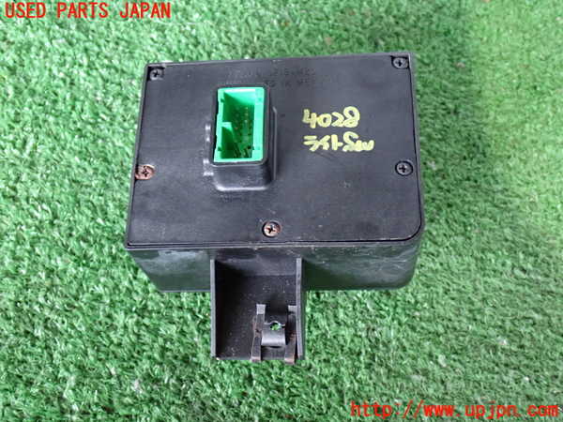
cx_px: 282
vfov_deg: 32.9
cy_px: 211
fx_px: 716
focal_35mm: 44
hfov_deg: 42.9
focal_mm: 7.84
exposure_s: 1/20
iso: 800
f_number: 2.9
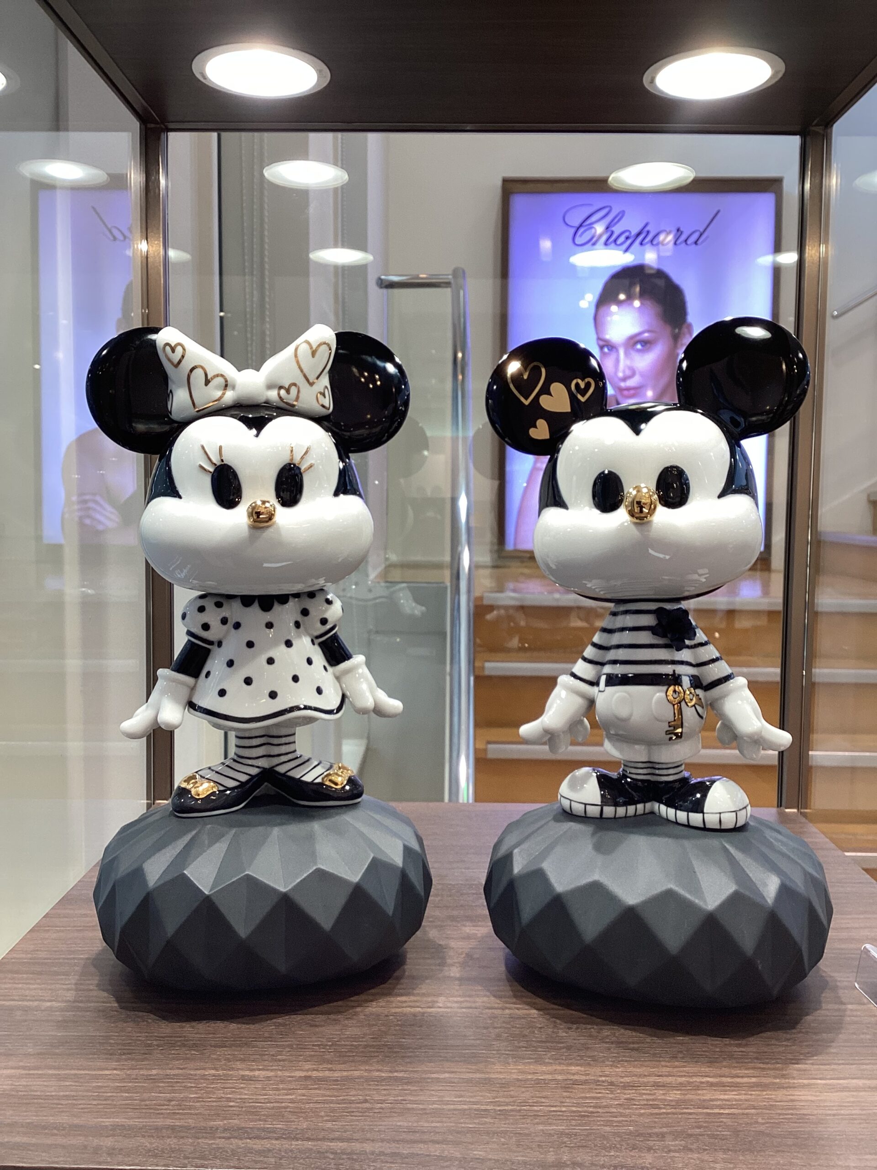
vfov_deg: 58.4
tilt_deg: -4.2
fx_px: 1047
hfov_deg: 45.4
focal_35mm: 31
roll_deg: -0.6
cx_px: 438
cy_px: 585
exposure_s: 1/50
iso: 50
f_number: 2.4
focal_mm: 3.3
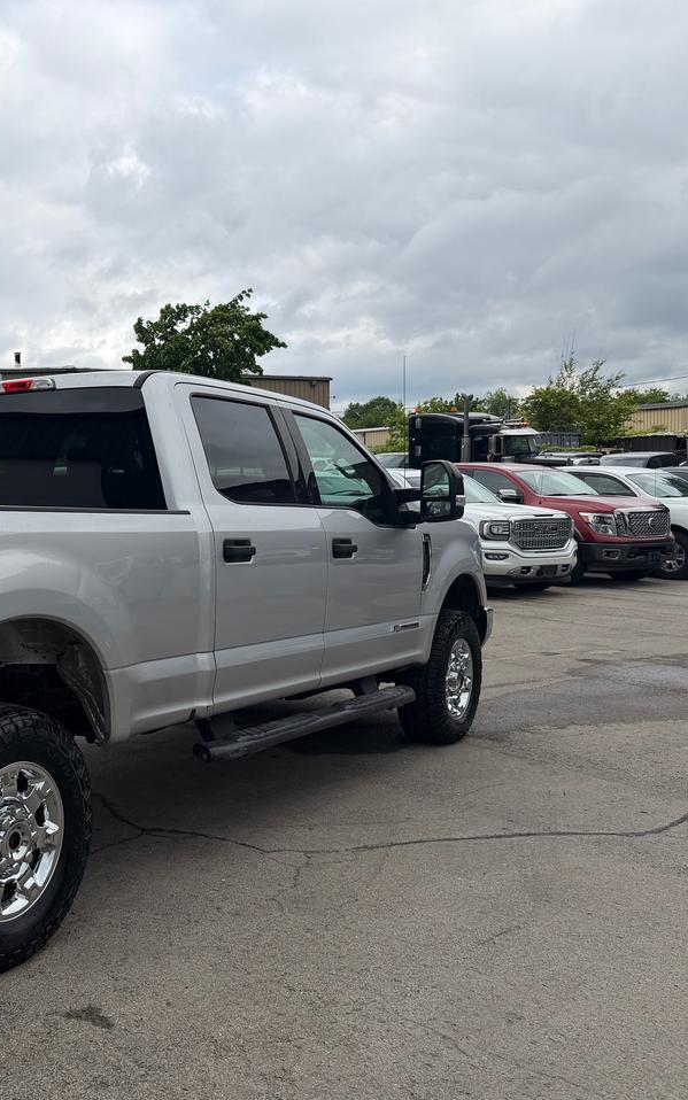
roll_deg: +2.2
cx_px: 46
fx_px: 1020
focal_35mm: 34
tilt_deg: -4.0
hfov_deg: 34.8
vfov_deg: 56.7
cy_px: 550
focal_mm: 6.76
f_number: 1.78
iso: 80
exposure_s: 1/4167
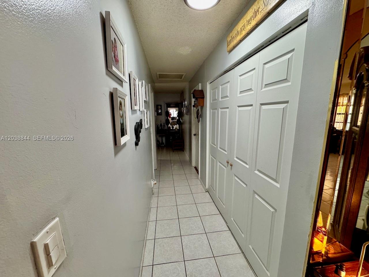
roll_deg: -0.2
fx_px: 149
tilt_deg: -9.7
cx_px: 184
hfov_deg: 102.1
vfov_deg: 85.7
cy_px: 138
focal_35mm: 14
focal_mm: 2.22
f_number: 2.2
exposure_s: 1/120
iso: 320
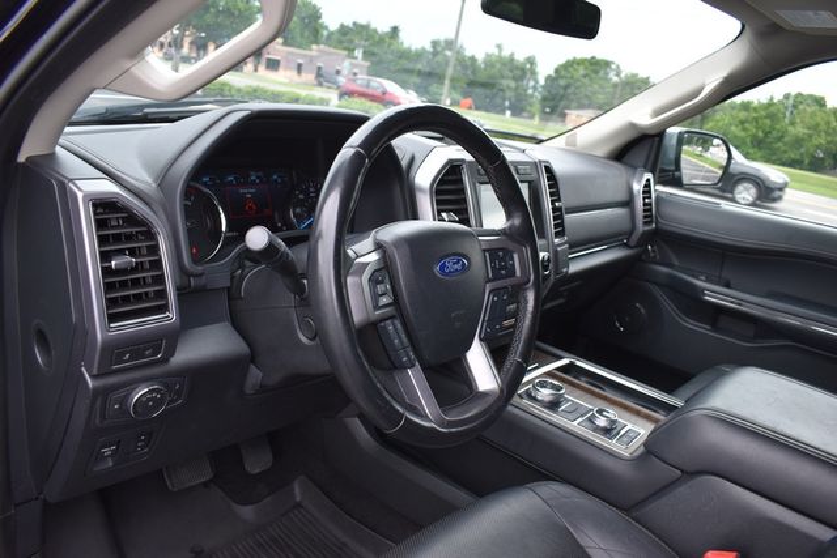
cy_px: 279
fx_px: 628
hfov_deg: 67.4
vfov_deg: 48.0
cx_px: 418
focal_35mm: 27
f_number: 5
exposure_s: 1/250
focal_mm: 18
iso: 400
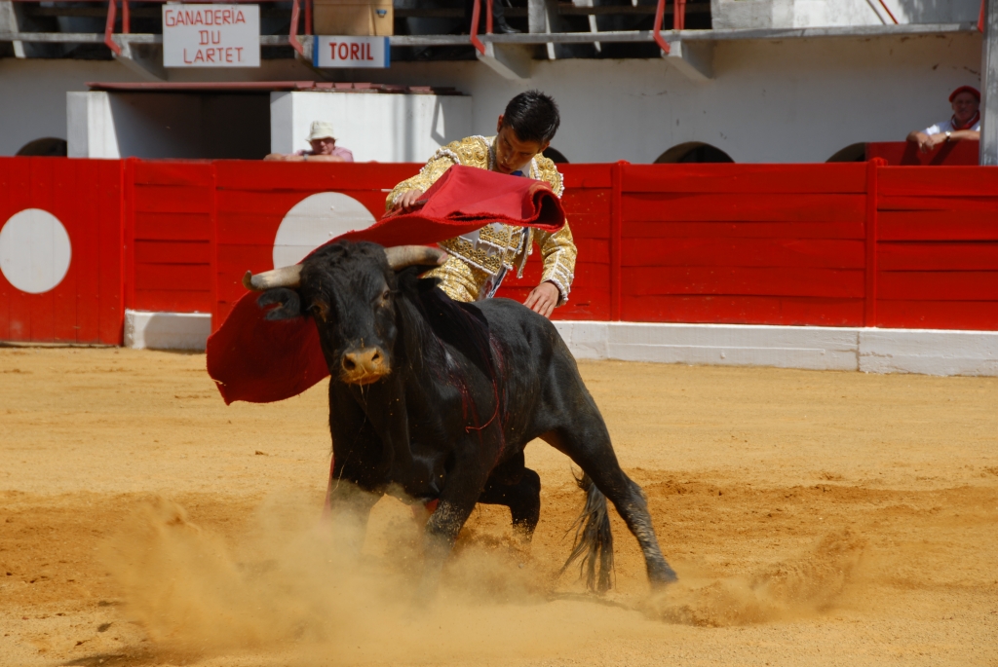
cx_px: 499
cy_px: 334
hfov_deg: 12.2
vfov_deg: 8.2
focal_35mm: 168
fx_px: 4662
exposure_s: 1/350
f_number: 6.7
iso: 100
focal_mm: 112
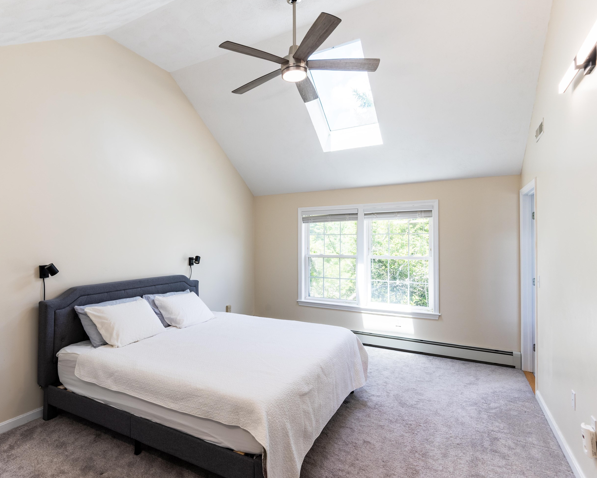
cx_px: 251
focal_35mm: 19
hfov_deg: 82.7
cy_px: 241
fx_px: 336
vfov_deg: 70.9
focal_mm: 16
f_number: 8
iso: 320
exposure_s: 1/125
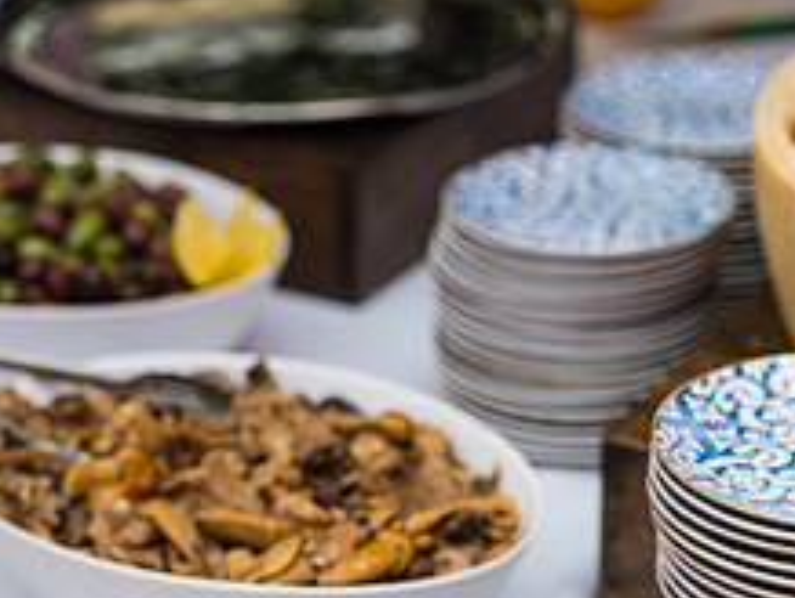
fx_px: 2506
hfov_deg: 18.0
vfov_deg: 13.5
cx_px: 368
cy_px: 514
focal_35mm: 109
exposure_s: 1/320
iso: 400
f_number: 2.8
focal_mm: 55
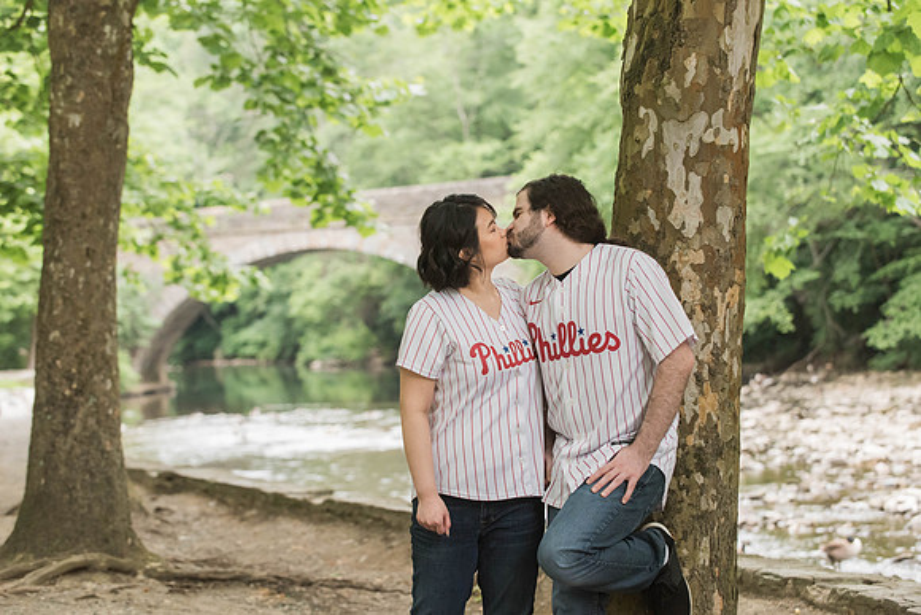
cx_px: 460
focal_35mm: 97
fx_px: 2483
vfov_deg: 14.1
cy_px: 296
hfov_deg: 21.0
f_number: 4
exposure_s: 1/400
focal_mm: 90
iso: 2000
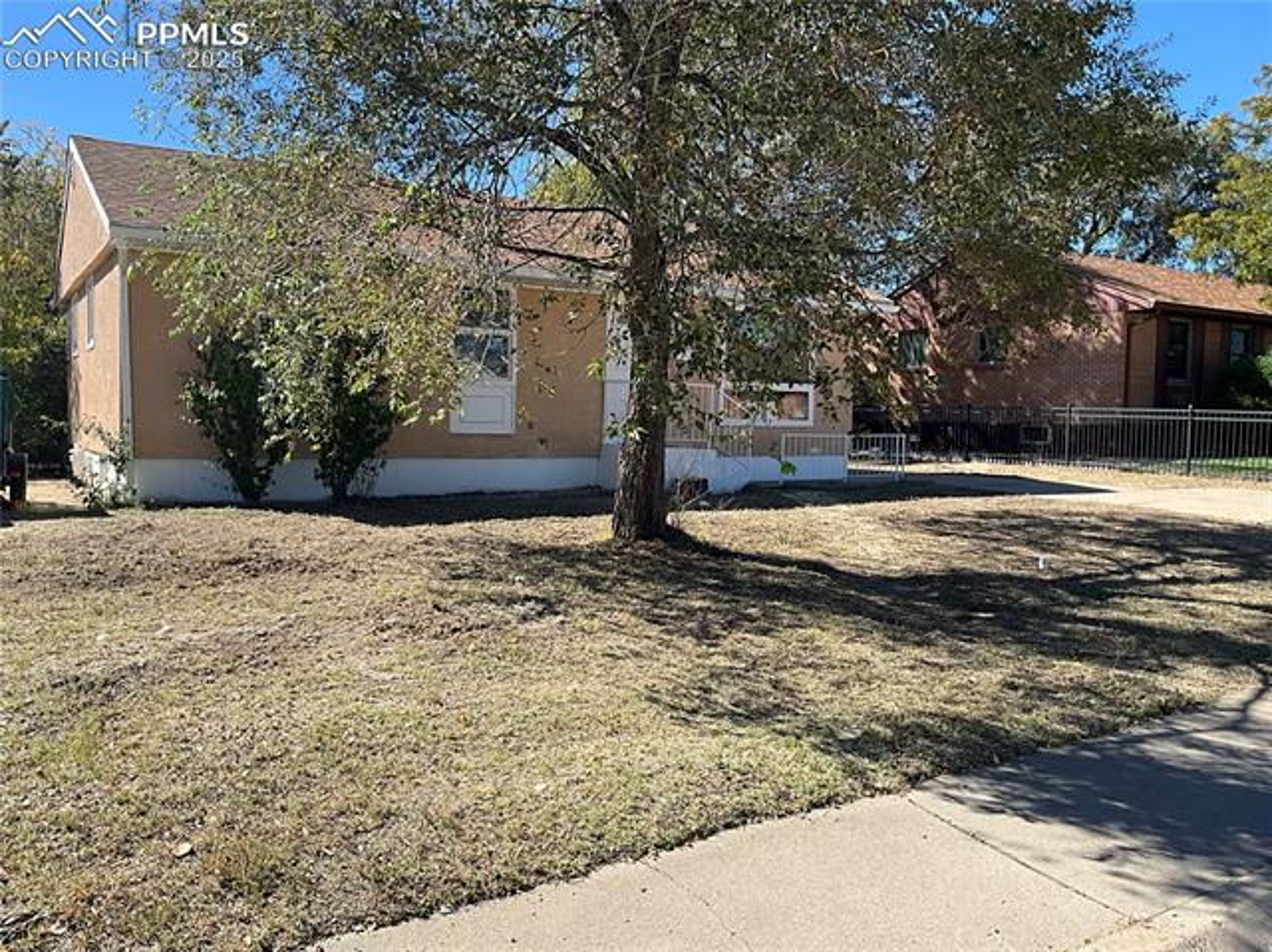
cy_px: 476
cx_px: 636
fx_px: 1065
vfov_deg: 48.2
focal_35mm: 29
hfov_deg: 61.7
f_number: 1.8
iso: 25
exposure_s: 1/962
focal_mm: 3
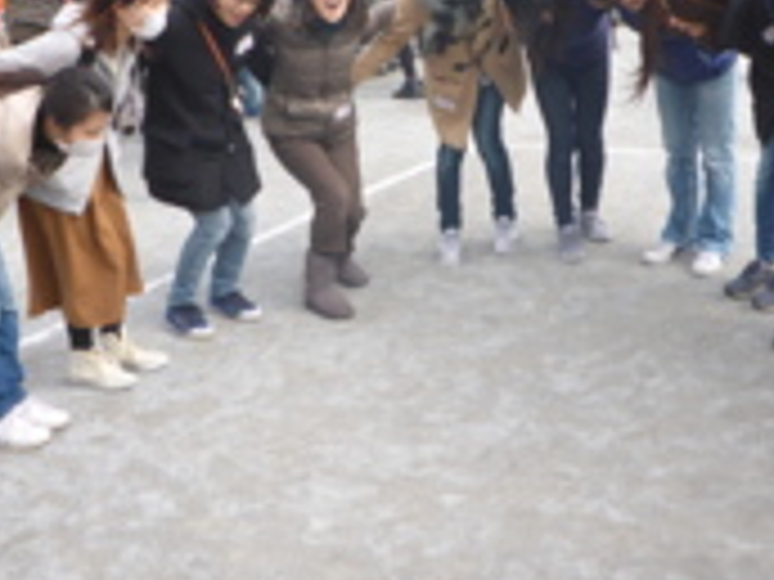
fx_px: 1274
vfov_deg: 24.6
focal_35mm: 57
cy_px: 13
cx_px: 482
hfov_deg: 33.6
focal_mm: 4.9
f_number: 3.3
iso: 100
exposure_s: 1/500
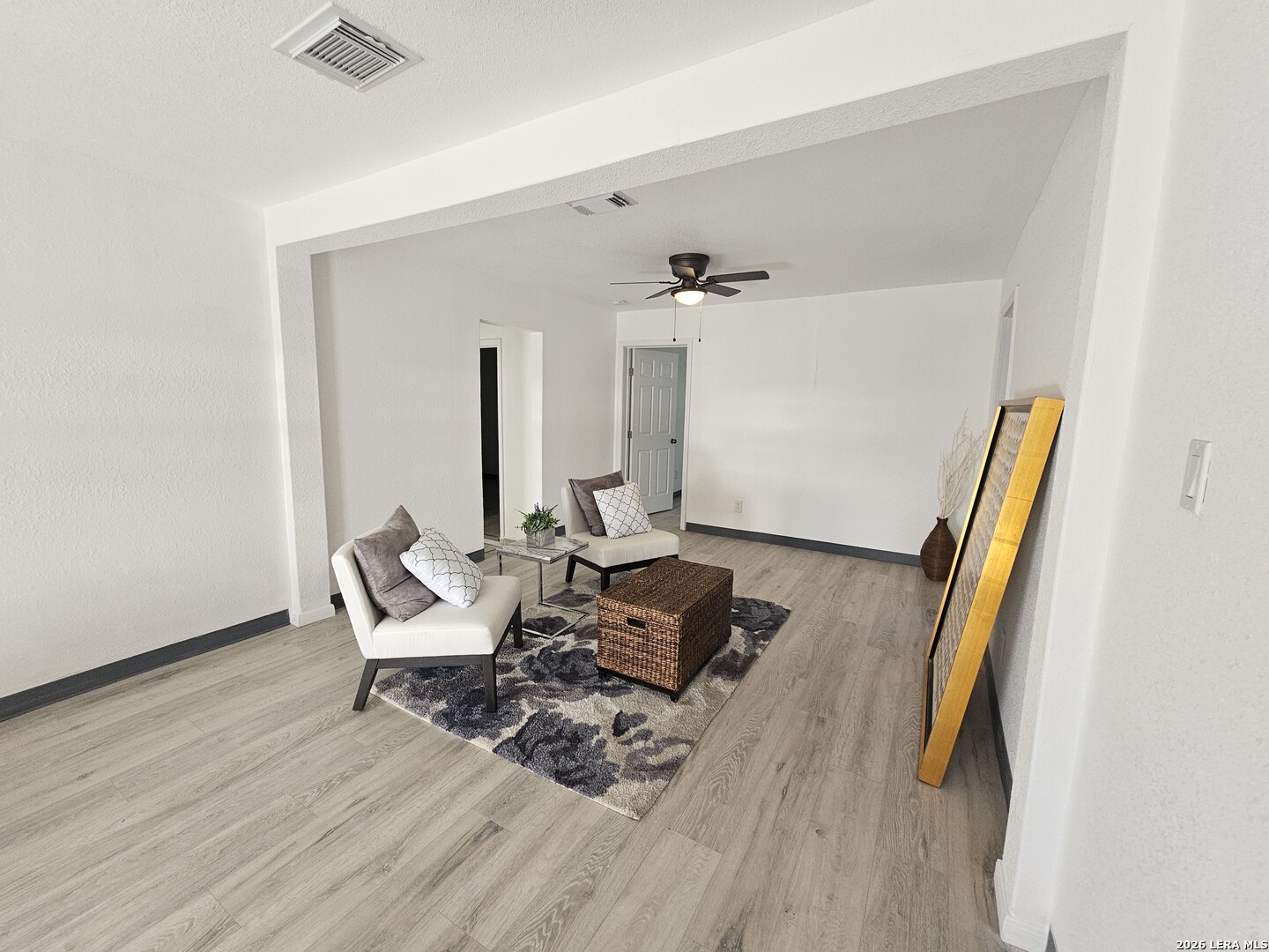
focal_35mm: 13
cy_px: 476
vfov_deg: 89.9
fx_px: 477
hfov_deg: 106.2
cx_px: 634
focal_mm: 2.2
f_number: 2.2
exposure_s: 1/60
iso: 80
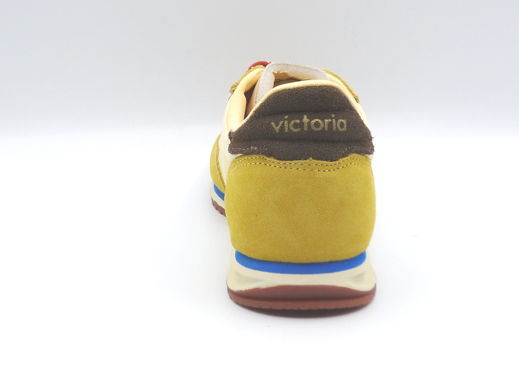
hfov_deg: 34.3
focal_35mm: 56
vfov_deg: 26.1
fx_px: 840
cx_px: 260
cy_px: 194
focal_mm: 5.8
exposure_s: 1/200
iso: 100
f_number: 5
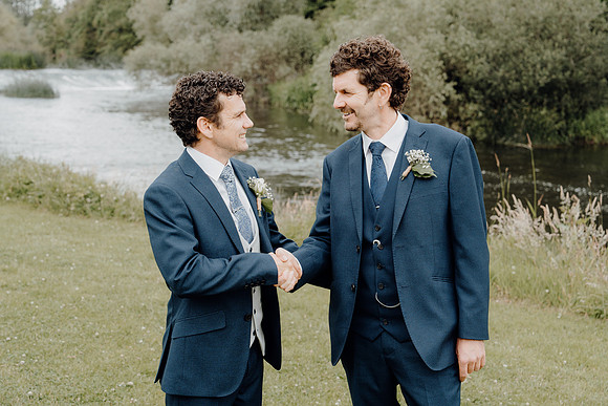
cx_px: 304
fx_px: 878
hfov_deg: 38.2
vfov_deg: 26.0
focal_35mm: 52
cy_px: 203
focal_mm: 52
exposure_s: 1/200
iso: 200
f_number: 5
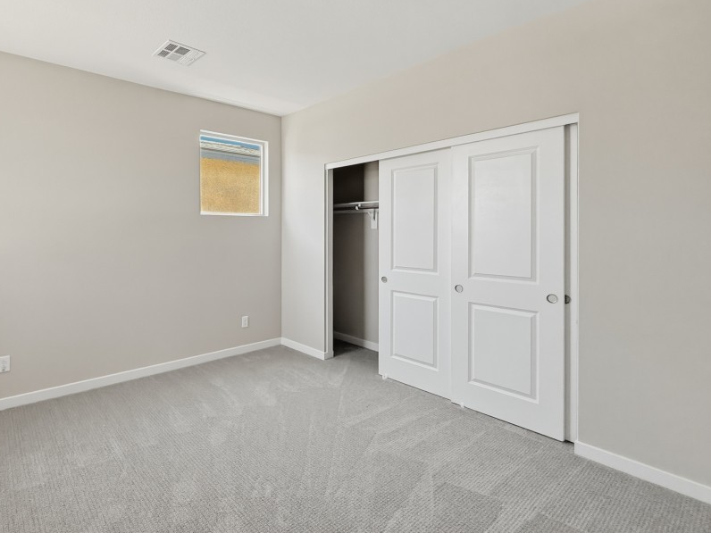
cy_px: 240
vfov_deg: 71.4
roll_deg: -0.9
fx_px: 370
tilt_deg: -0.1
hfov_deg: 86.0
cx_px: 264
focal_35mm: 18
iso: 160
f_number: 2.2
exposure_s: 1/120
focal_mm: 2.2
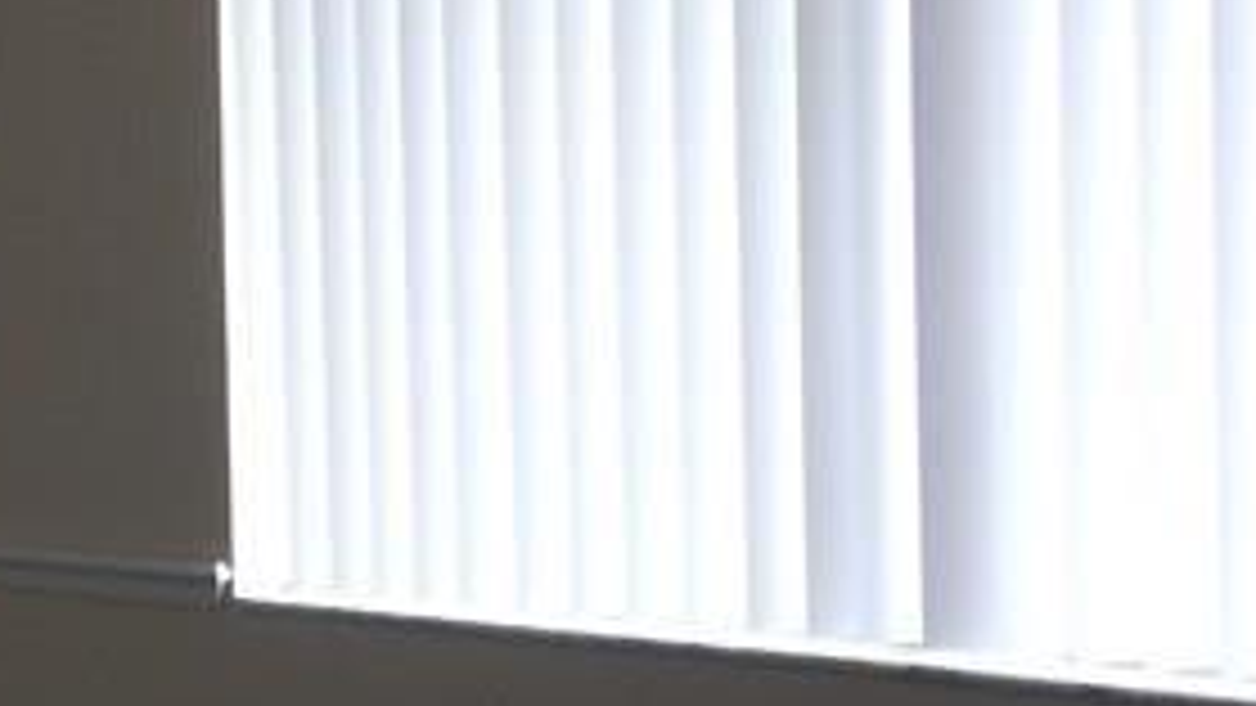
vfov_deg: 12.6
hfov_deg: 20.9
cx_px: -207
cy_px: 396
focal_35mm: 96
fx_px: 3197
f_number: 2.8
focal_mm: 4.3
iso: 125
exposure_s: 1/60
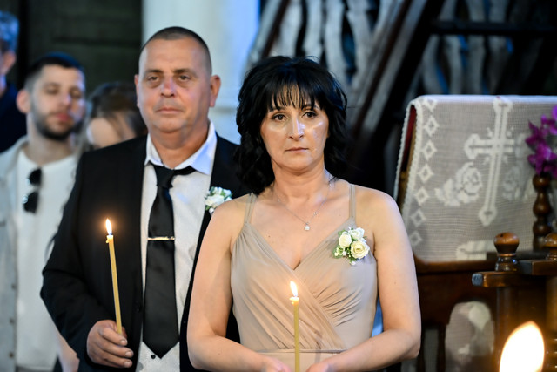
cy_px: 186
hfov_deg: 12.1
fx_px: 2631
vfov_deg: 8.1
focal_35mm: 170
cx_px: 278
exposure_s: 1/100
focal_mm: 170
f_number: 2.8
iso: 3200
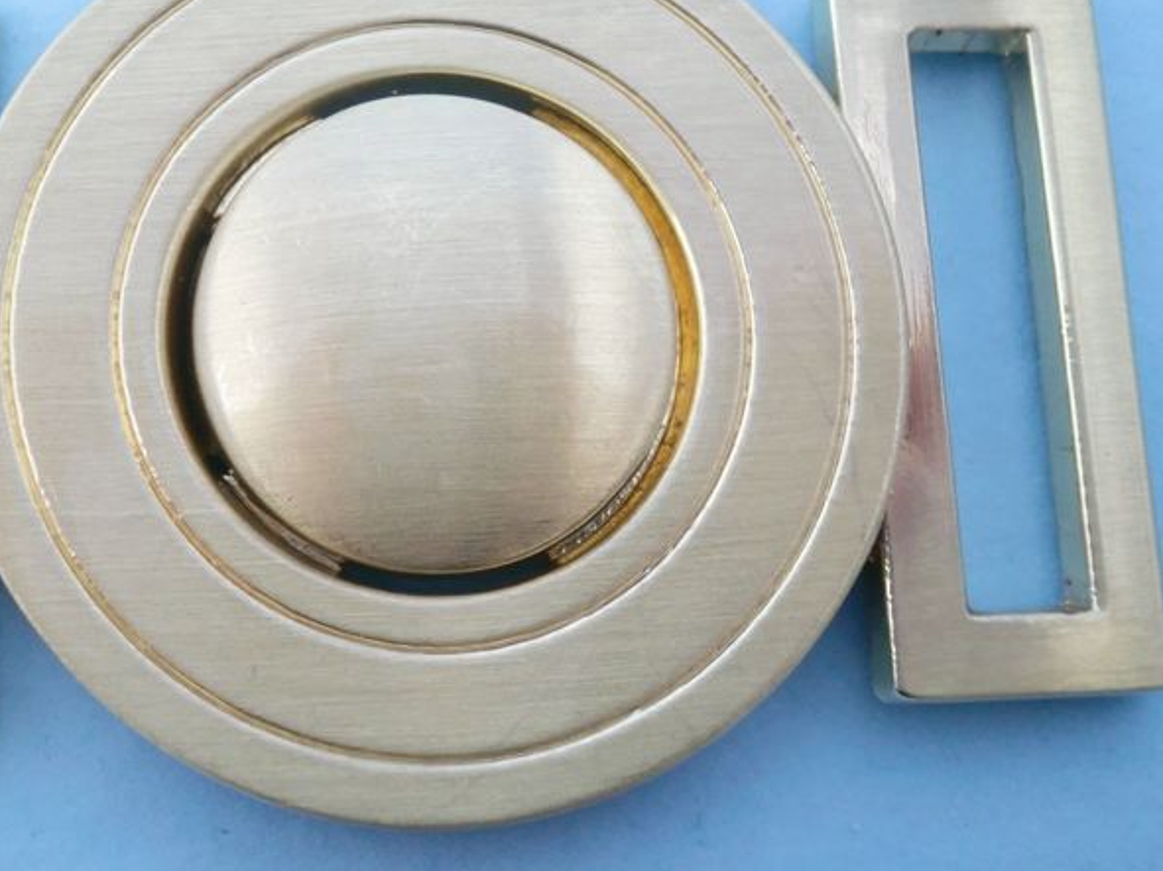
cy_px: 360
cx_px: 423
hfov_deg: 40.9
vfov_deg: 31.4
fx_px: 1545
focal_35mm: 46
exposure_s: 1/100
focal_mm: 5.58
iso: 400
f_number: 2.8
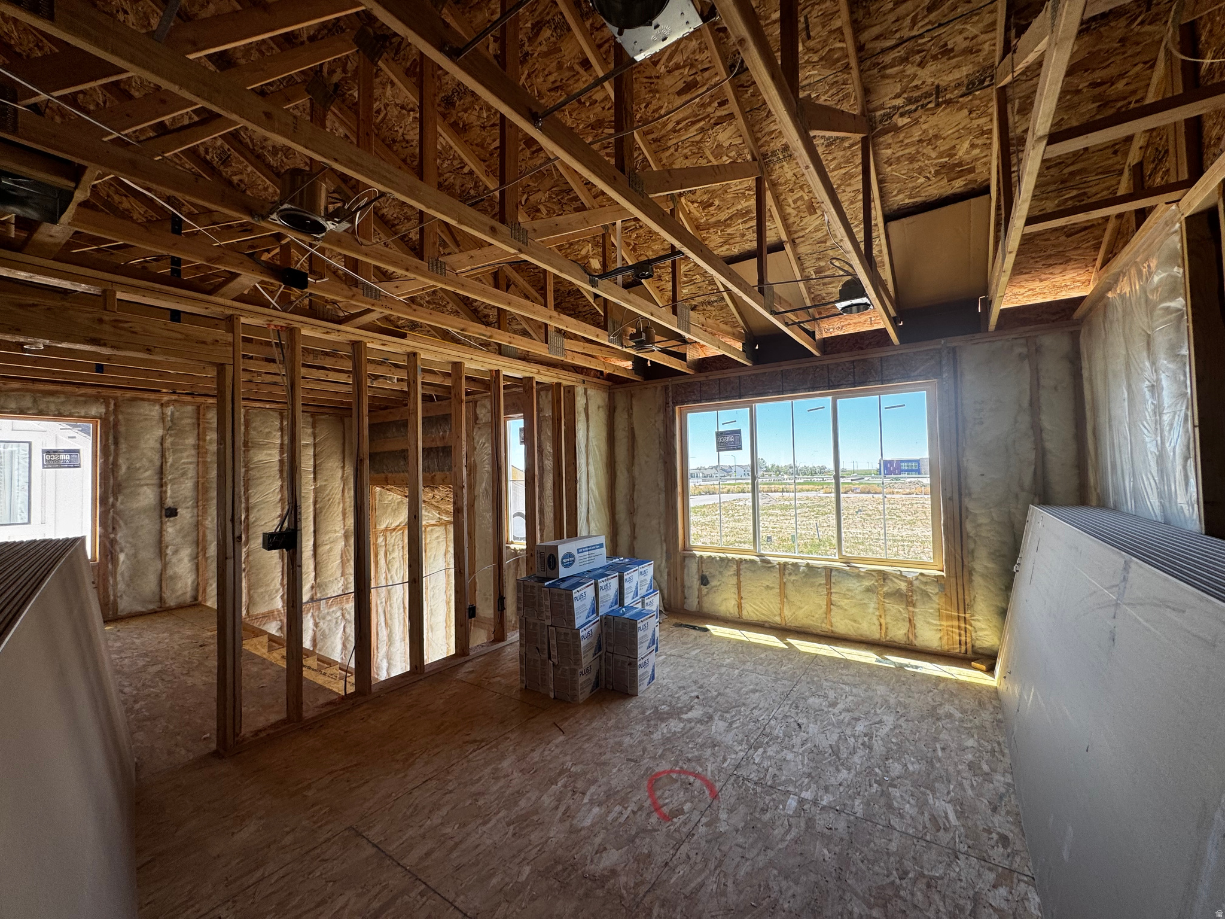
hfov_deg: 102.1
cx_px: 612
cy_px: 460
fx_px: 495
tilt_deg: +1.5
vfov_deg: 85.7
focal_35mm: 14
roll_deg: +0.7
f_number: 2.2
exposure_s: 1/210
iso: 40
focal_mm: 2.22
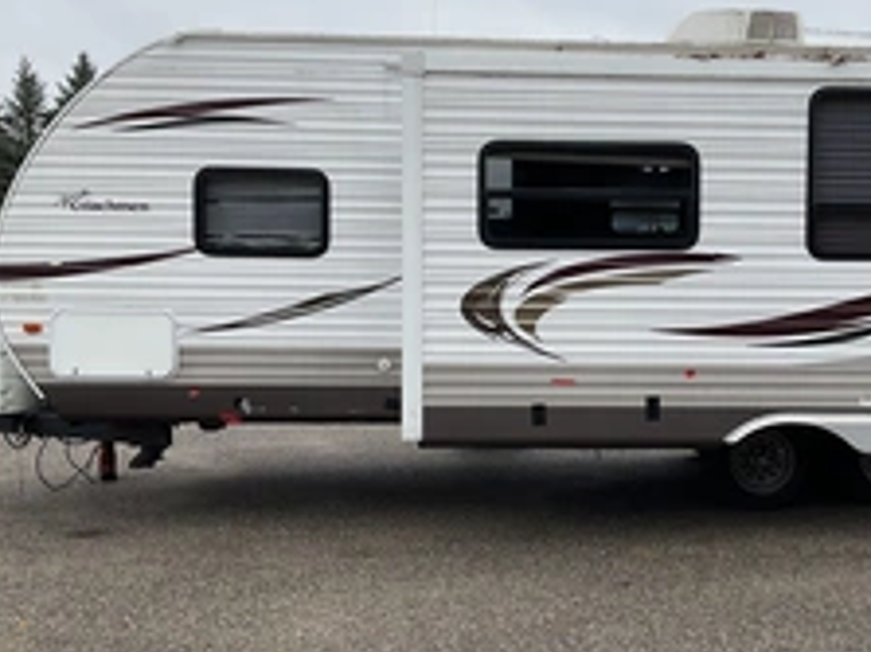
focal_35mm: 52
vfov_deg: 28.0
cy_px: 316
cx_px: 637
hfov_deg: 36.1
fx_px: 1308
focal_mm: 3
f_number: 1.8
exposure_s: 1/829
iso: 25
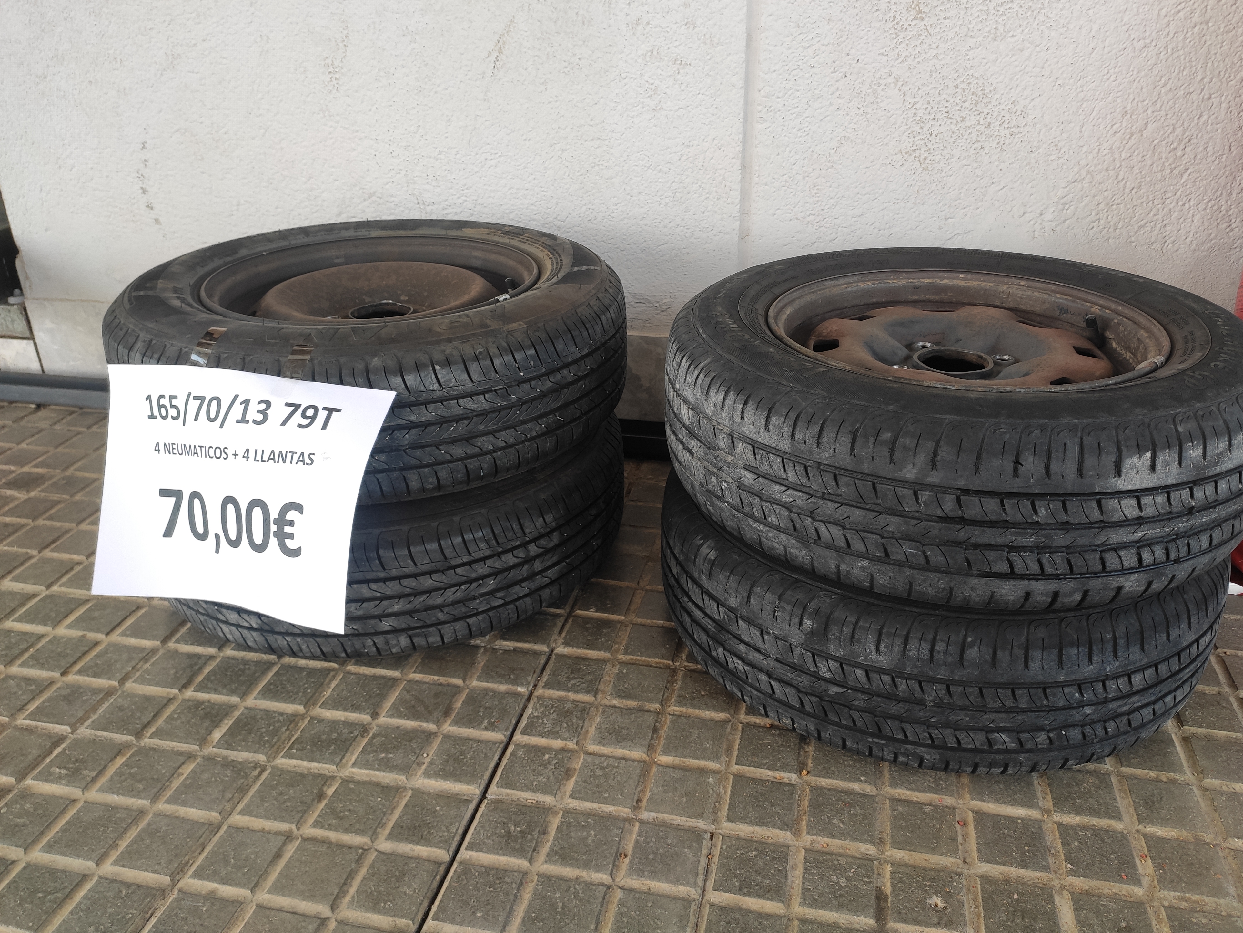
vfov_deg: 51.4
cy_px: 464
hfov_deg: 65.3
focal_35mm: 27
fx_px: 970
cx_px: 645
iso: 115
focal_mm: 4.77
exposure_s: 1/100
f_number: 1.75
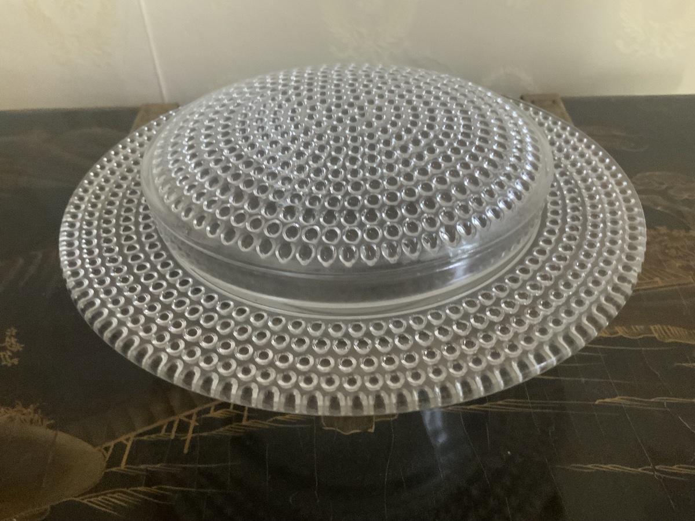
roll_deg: +1.9
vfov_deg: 48.2
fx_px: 582
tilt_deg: -43.3
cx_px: 348
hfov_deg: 61.7
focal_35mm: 29
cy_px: 260
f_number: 1.8
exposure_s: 1/41
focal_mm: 3
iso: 320
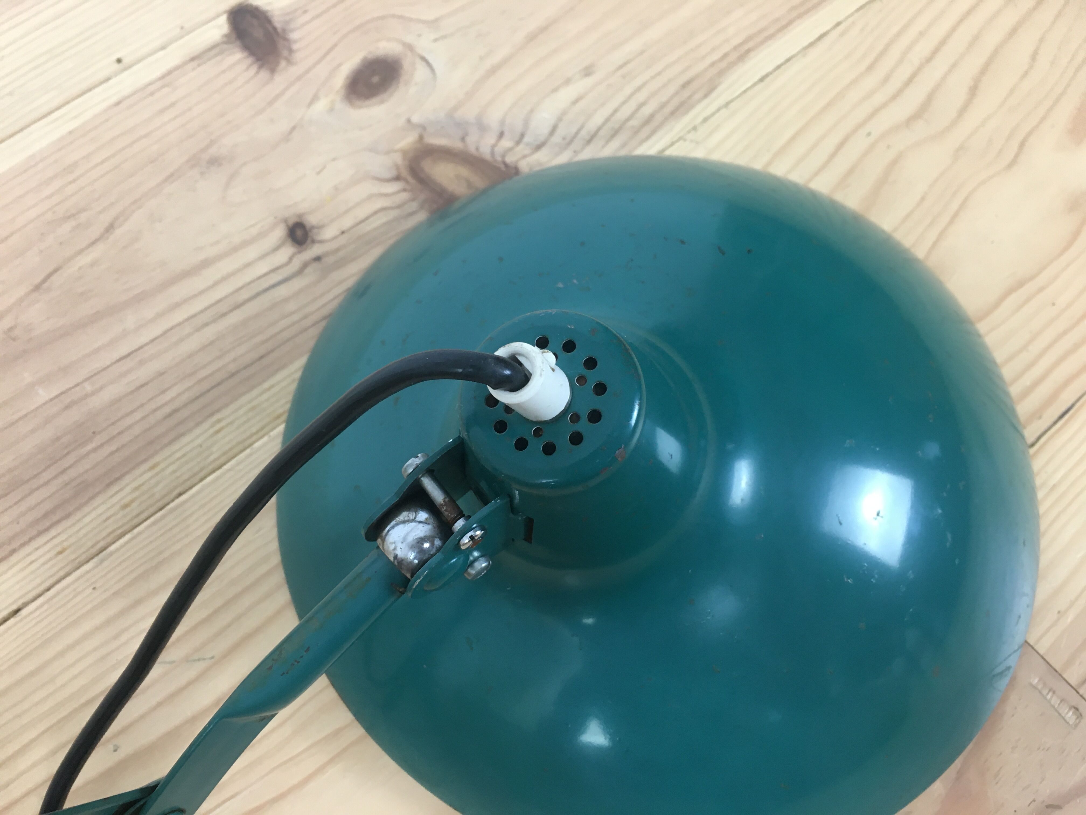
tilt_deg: -68.5
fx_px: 910
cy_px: 408
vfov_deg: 48.2
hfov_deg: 61.7
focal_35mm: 29
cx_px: 543
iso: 100
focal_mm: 4.15
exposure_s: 1/33
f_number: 2.2
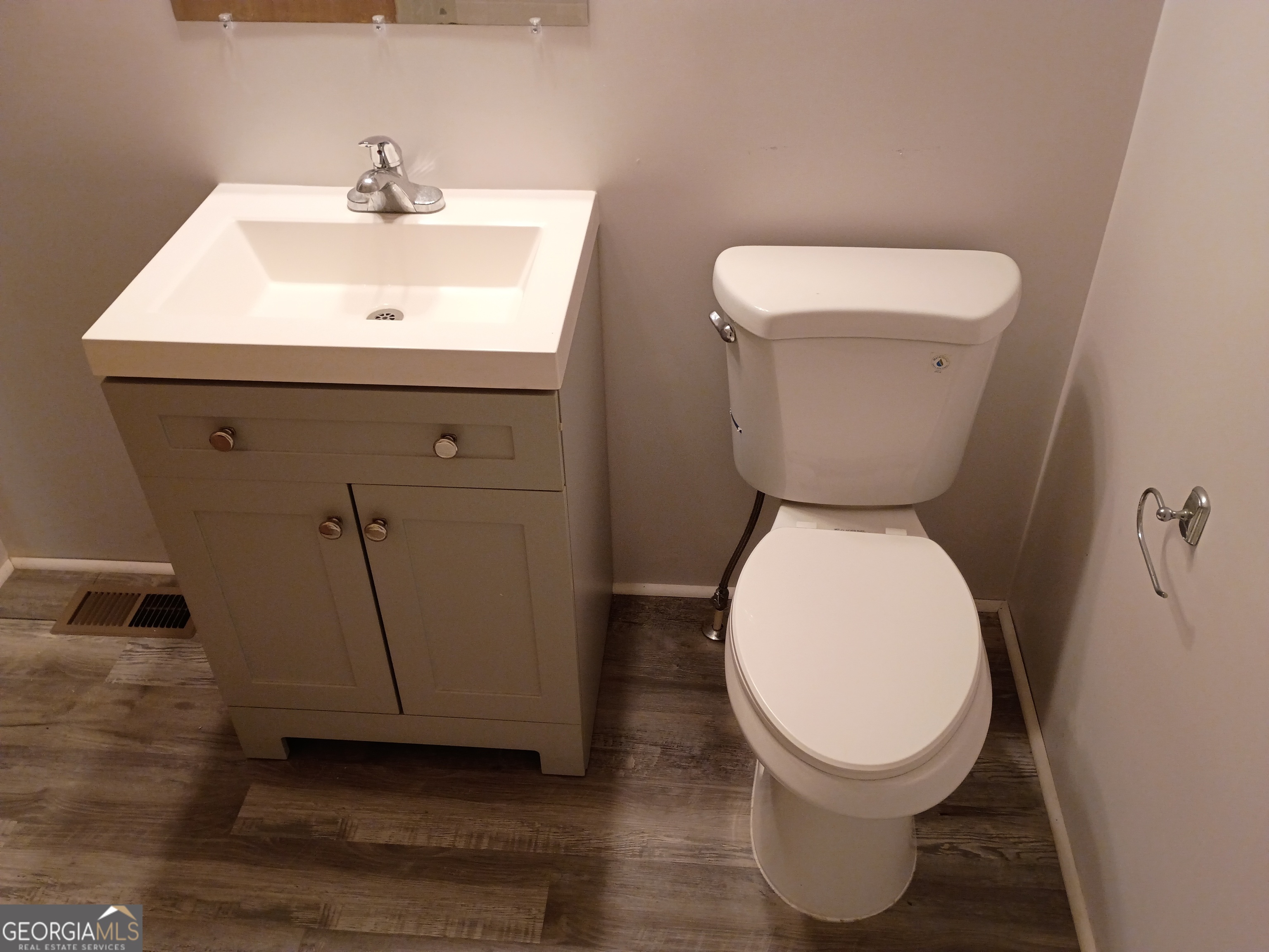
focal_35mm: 29
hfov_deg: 61.7
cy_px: 476
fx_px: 1063
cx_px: 634
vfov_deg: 48.2
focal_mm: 4.27
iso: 363
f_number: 1.8
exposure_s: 1/60
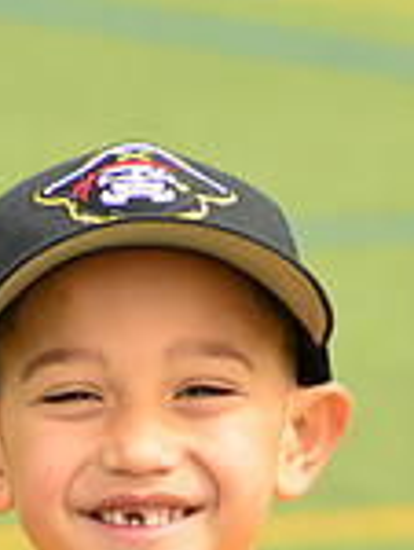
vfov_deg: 2.7
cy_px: 796
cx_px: 167
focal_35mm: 742
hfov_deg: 2.0
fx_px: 11799
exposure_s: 1/250
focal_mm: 200
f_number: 9
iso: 200
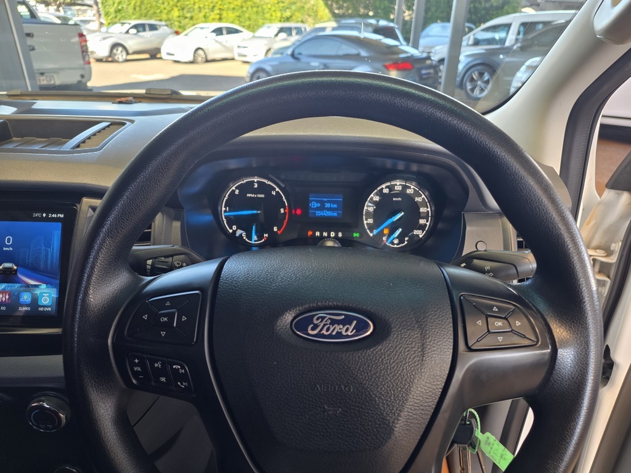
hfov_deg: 73.9
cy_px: 236
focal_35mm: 23
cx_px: 316
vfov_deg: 58.9
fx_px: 419
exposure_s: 1/58.7
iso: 100
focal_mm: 6.25
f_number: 1.7
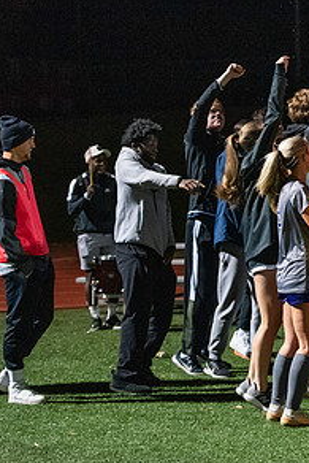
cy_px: 213
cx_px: 407
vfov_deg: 14.7
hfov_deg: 9.7
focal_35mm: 139
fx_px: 1787
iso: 8000
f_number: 3.2
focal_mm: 70
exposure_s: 1/640
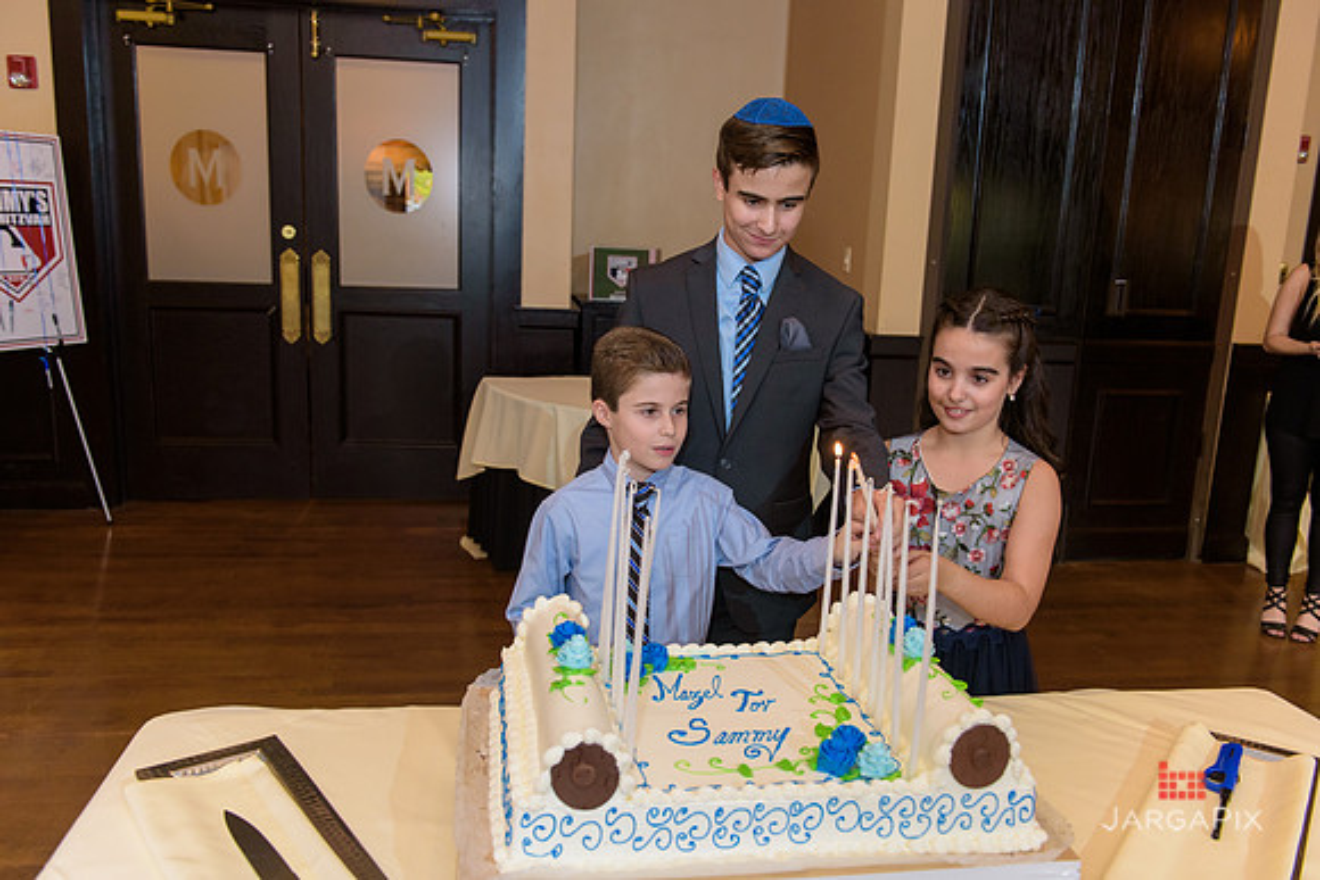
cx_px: 660
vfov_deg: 45.0
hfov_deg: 63.6
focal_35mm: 29
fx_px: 1064
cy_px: 440
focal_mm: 29
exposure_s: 1/125
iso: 1600
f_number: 3.2
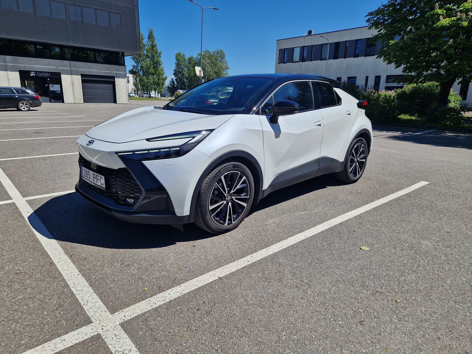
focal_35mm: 23
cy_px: 177
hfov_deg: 73.9
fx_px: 314
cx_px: 236
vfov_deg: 58.9
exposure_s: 1/2336
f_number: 1.8
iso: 50
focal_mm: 5.4
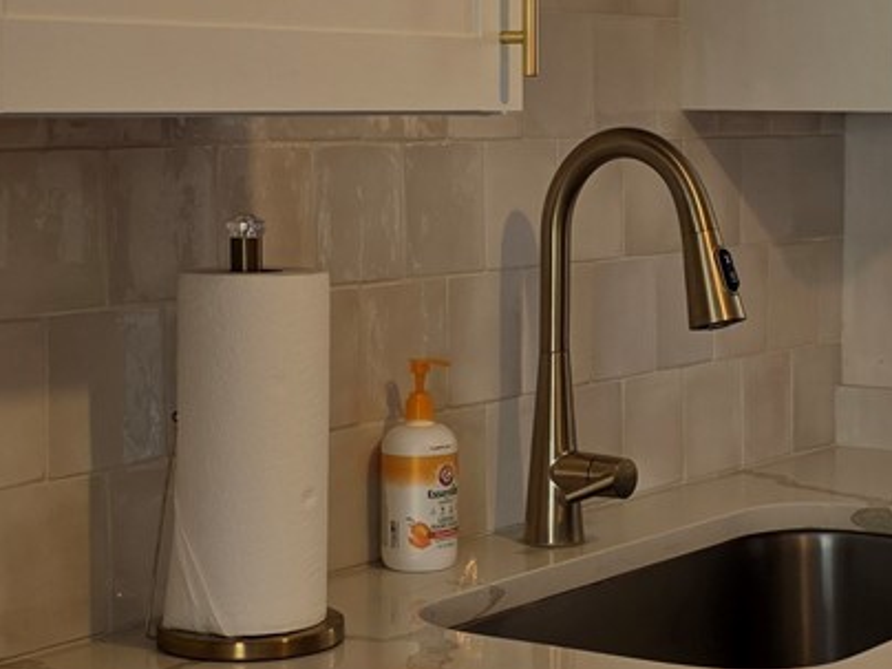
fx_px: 2345
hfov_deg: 21.5
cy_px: 261
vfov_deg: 16.2
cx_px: 583
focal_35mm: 91
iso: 40
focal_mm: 6.3
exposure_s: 1/120
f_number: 1.7
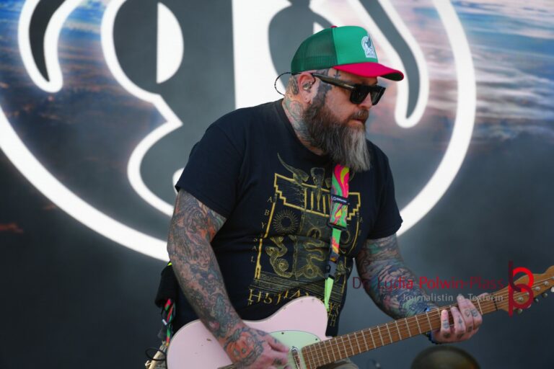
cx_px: 277
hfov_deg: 18.9
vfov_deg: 12.7
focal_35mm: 108
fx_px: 1662
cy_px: 184
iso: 160
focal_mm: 72
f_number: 5
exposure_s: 1/160
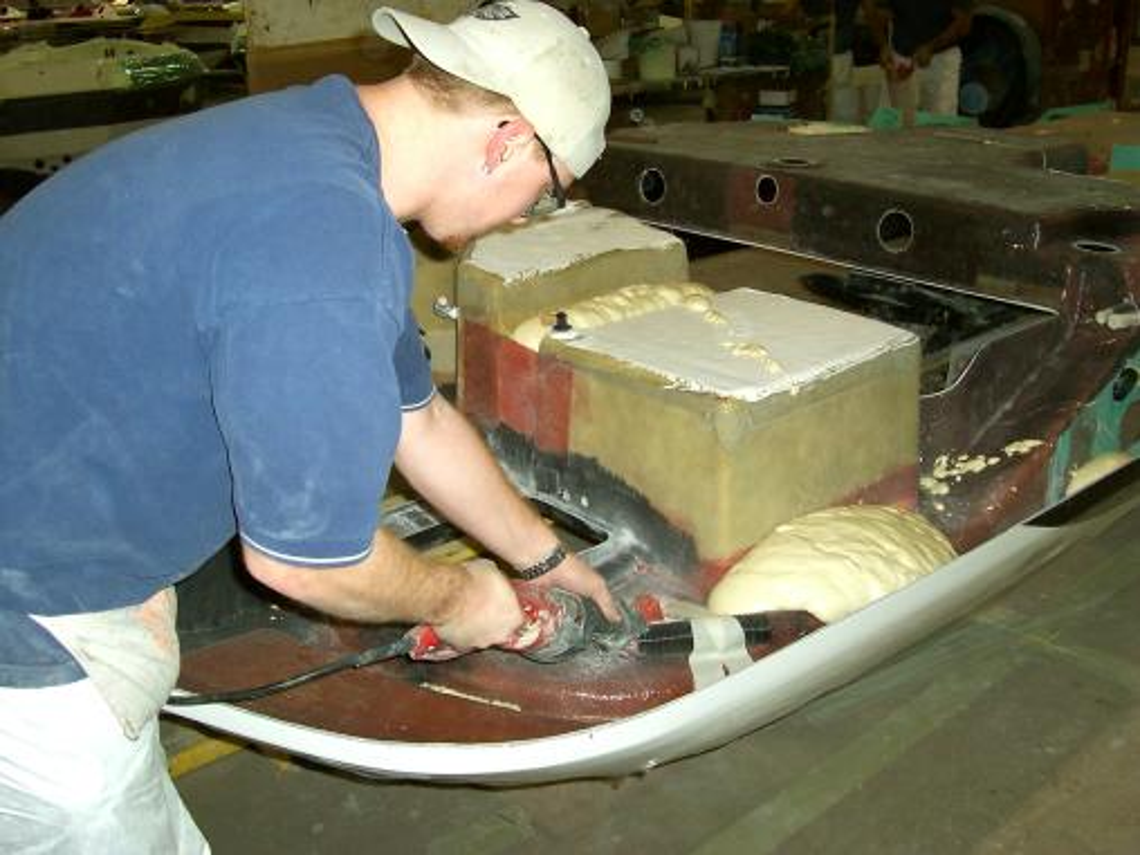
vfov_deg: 38.7
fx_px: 1219
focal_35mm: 37
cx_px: 570
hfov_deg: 50.1
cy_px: 428
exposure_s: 1/60
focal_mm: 5.6
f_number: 2.8
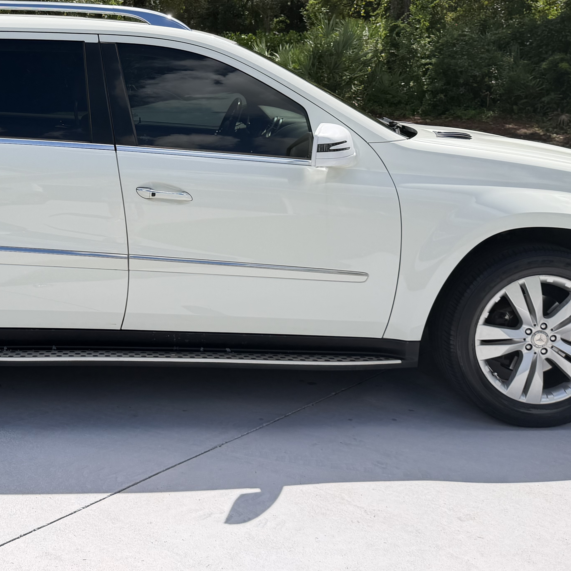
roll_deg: +0.8
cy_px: 146
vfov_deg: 37.4
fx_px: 821
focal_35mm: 44
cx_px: 103
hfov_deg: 36.8
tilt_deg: -8.9
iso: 80
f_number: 1.78
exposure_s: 1/4673
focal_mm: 6.76
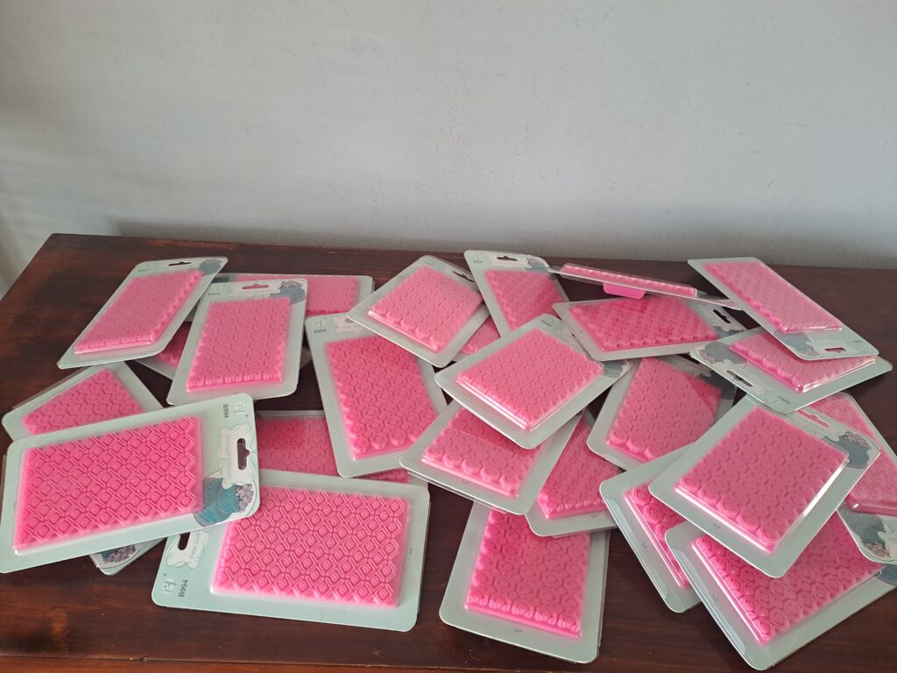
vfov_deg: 54.9
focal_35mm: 25
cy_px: 336
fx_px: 648
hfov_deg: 69.4
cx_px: 448
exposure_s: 1/50
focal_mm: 4.65
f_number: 1.8
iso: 250
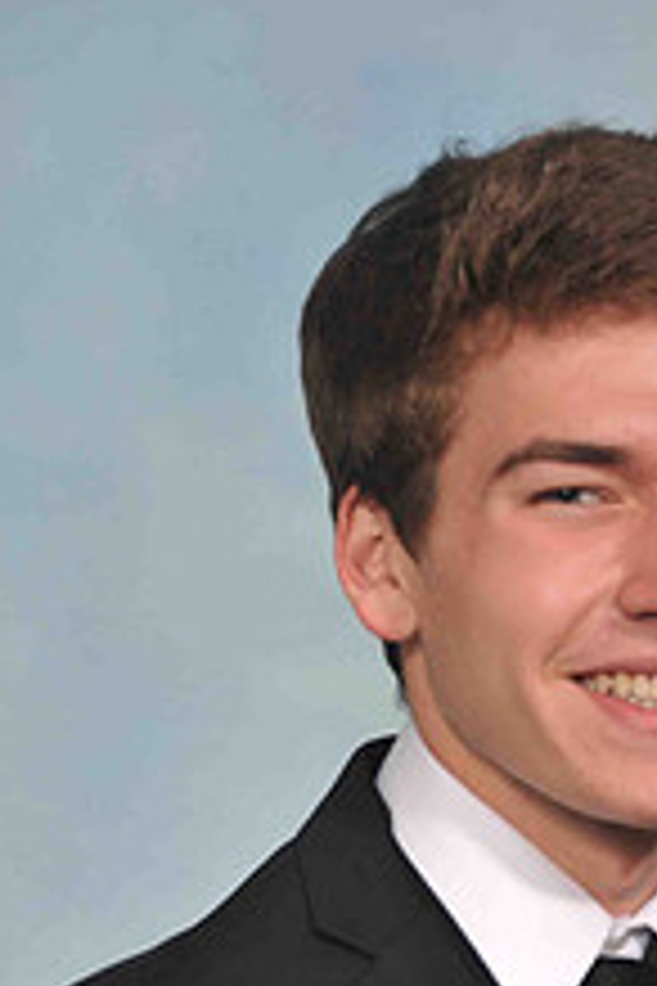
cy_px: 995
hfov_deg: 6.8
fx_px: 5557
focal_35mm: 203
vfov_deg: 10.1
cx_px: 578
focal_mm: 66
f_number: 5.3
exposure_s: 1/160
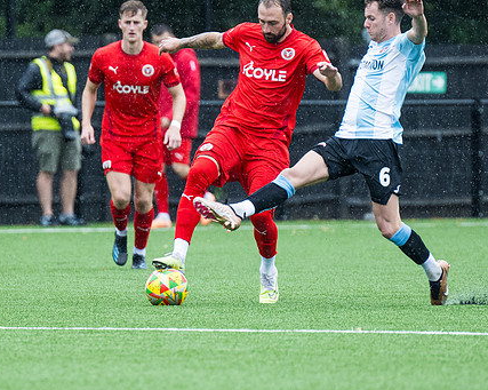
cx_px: 208
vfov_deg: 2.1
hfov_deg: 2.6
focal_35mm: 734
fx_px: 10594
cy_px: 182
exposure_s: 1/1250
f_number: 4
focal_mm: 260
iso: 800
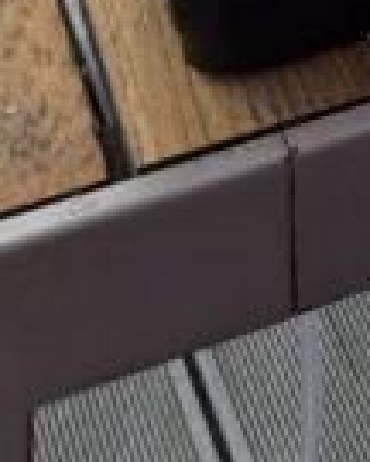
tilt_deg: -5.9
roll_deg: -0.2
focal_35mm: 178
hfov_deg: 7.5
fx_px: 2437
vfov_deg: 7.8
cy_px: -1283
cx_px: 1151
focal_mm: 6.76
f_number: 1.78
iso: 64
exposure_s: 1/121
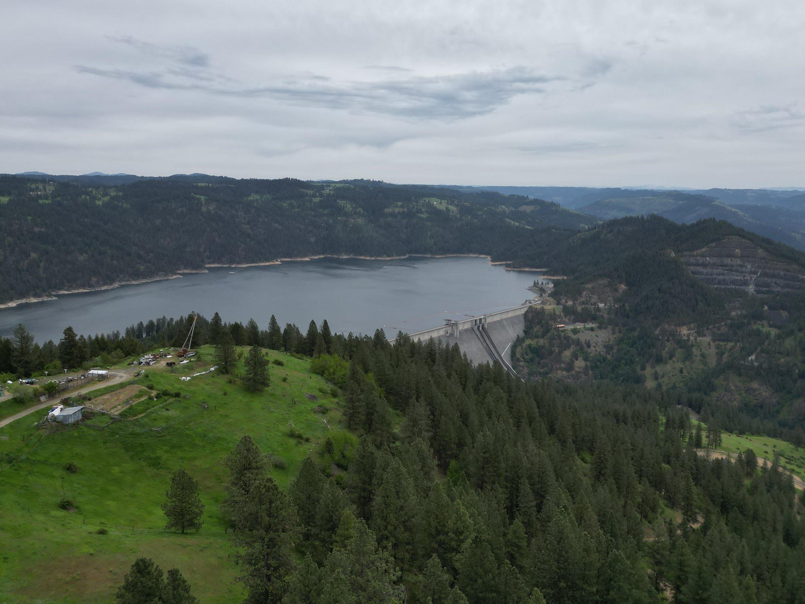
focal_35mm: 30
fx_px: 698
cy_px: 268
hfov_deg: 59.9
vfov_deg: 46.7
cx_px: 424
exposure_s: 1/3200
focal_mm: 6.72
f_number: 1.7
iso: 110
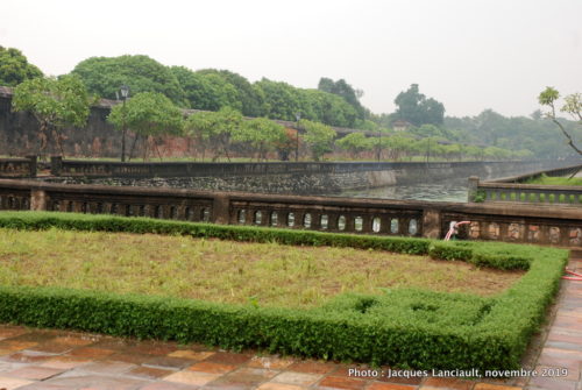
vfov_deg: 23.9
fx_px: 923
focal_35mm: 57
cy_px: 195
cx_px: 291
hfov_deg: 35.0
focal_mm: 38
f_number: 10
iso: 400
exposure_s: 1/80
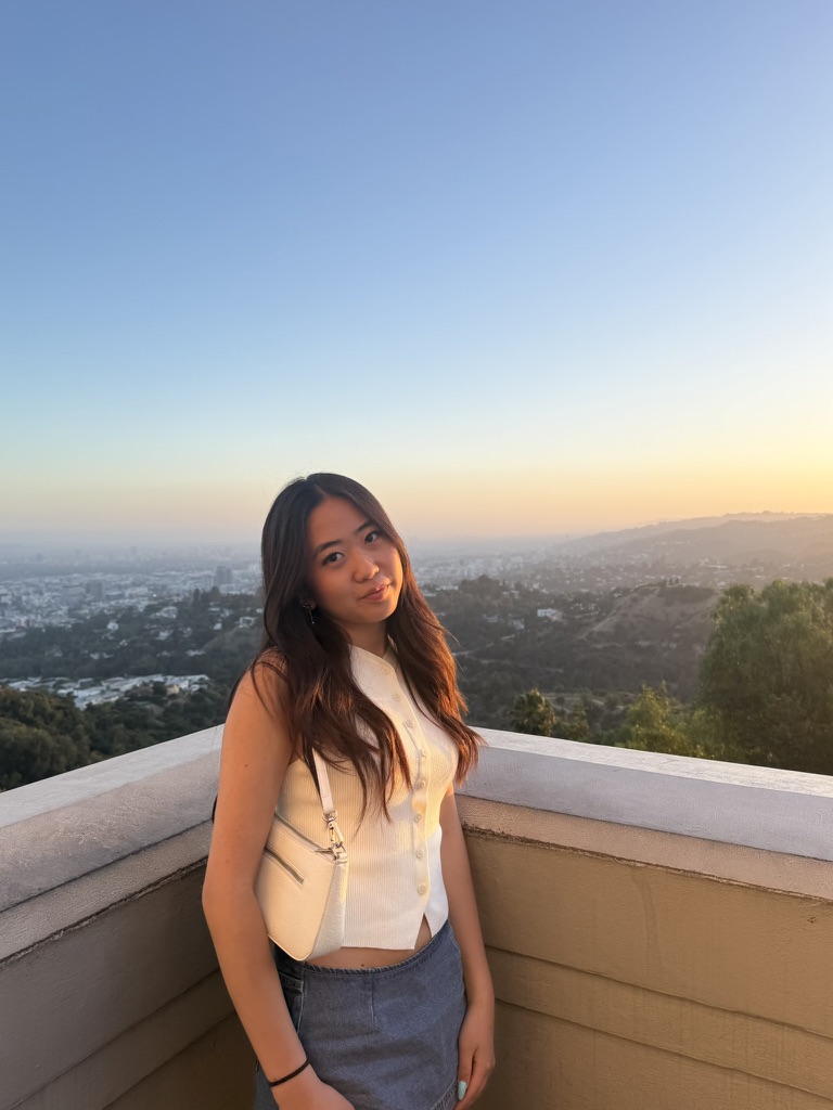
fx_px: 770
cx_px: 416
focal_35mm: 24
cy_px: 555
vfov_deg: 71.6
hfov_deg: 56.8
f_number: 1.78
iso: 80
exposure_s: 1/831
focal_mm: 6.76
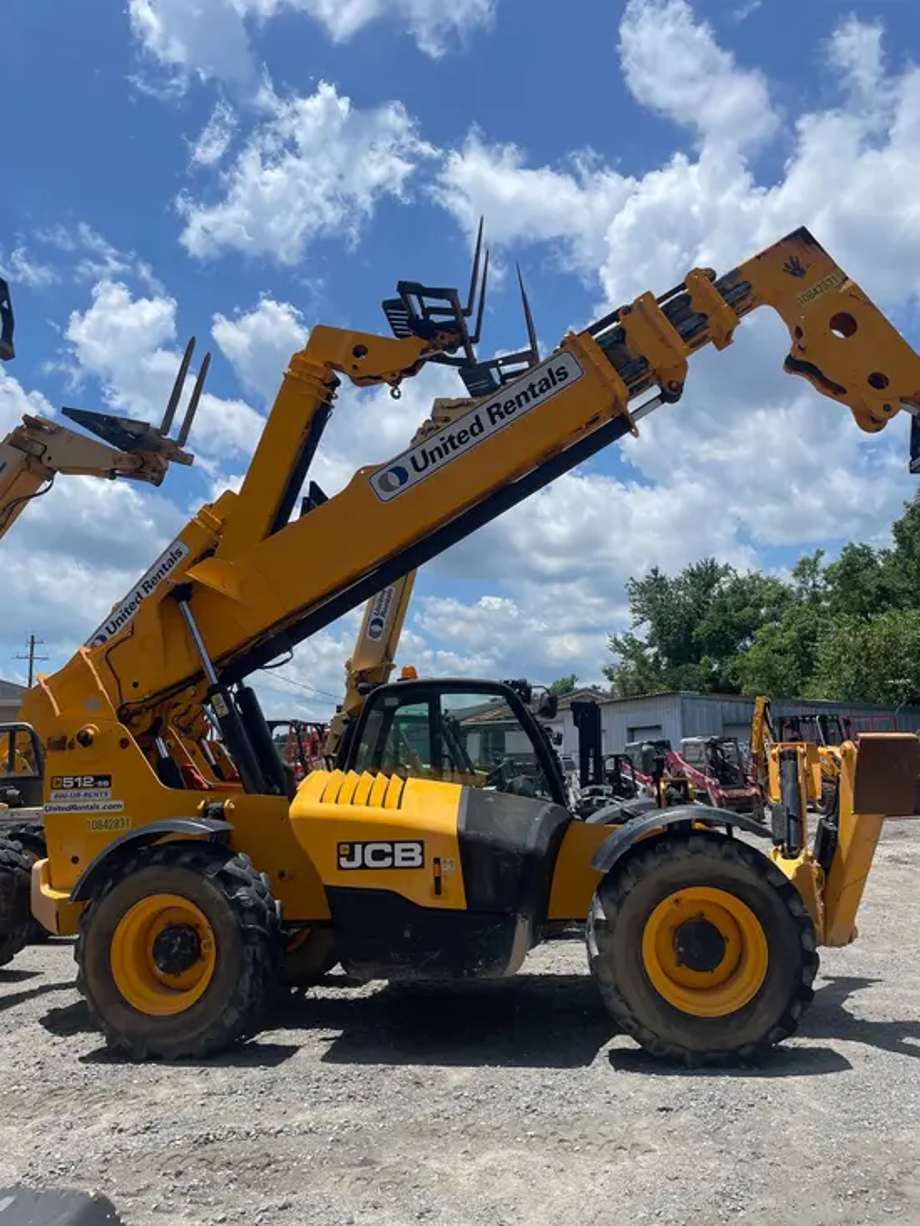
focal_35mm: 26
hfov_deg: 53.1
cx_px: 460
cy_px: 613
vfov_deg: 67.3
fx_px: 921
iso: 32
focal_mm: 4.2
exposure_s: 1/6135
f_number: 1.6
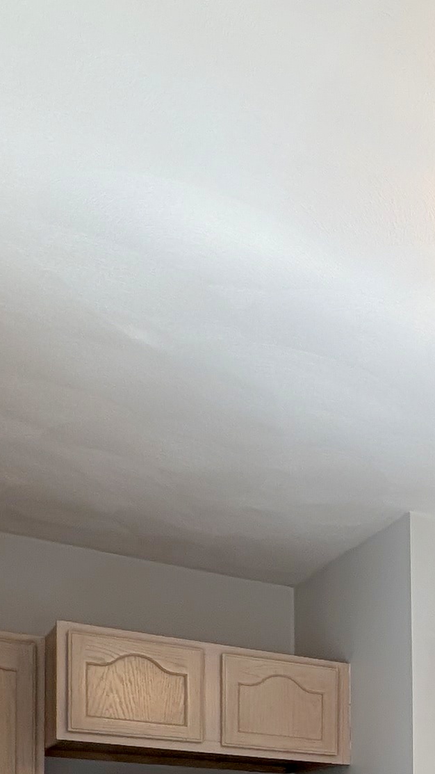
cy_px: 889
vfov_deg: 35.4
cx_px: 767
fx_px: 984
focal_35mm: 48
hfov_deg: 19.3
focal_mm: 2.23
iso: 46
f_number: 1.95
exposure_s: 1/60
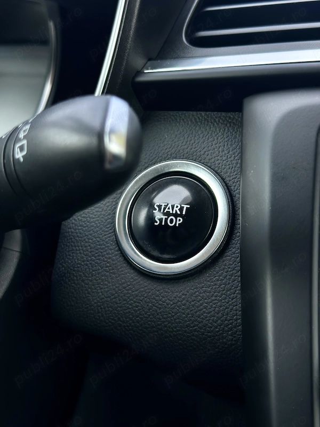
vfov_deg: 39.7
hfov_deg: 30.3
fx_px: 592
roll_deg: -1.0
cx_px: 160
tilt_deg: -10.7
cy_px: 214
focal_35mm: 48
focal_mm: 6.86
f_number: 1.78
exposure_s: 1/442
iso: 80
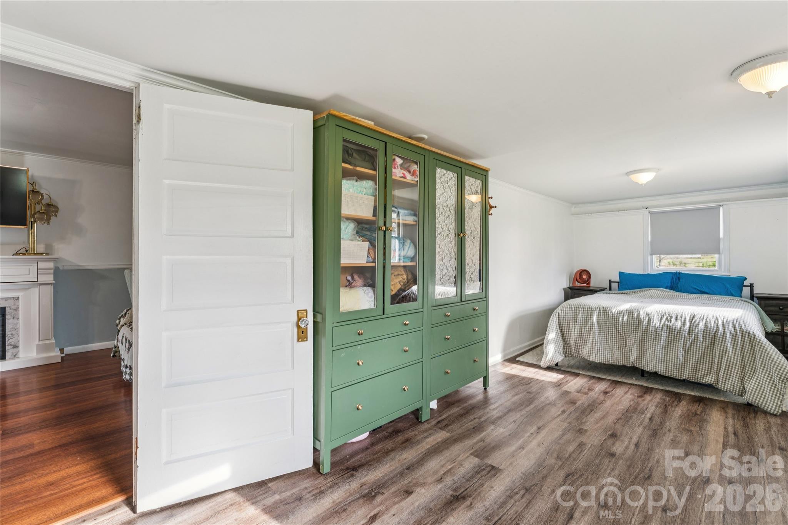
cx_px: 394
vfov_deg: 73.1
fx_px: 355
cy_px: 262
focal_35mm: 16
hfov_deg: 96.0
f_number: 10
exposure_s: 1/5
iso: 100
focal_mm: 16.2
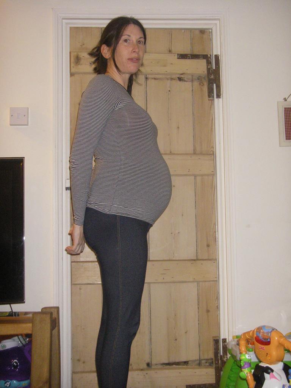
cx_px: 146
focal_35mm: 49
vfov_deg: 38.9
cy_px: 194
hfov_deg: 29.7
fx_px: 549
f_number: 3.5
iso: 400
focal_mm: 8.1
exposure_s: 1/50
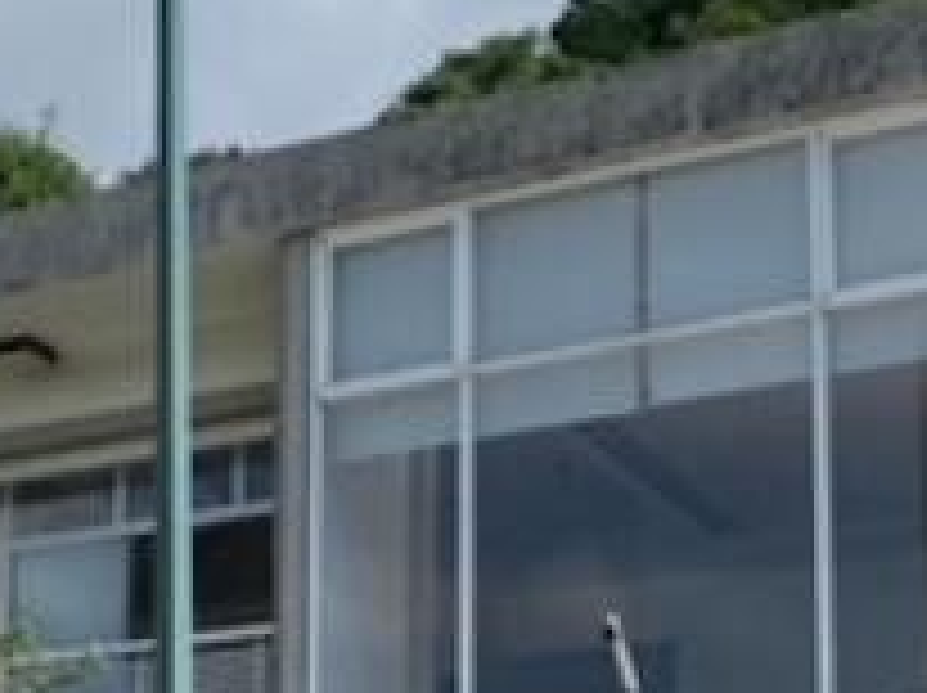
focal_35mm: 101
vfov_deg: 14.0
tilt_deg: +9.2
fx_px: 2702
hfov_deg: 19.1
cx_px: 86
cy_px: 904
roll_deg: -1.6
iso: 32
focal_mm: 4.25
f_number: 1.8
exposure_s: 1/2571
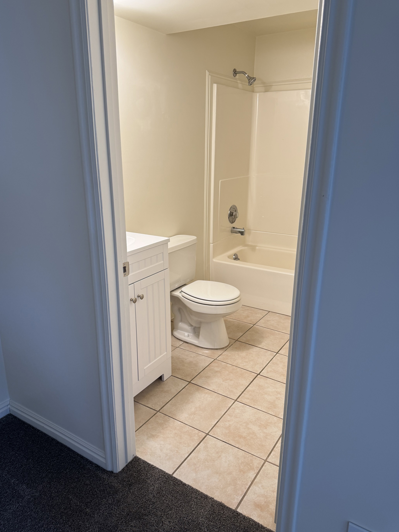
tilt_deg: -16.2
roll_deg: -1.3
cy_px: 265
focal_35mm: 25
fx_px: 384
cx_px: 192
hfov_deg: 54.9
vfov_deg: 69.4
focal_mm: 6.76
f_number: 1.78
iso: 125
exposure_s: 1/120
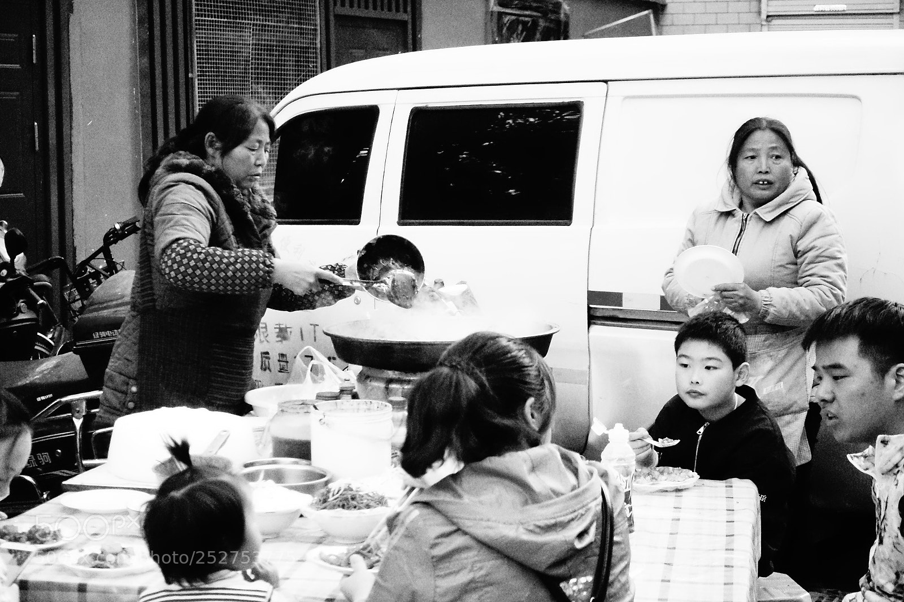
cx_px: 452
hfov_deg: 29.2
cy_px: 301
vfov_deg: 19.7
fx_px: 1732
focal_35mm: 69
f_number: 2.8
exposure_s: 1/160
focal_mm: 25.46
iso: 6400
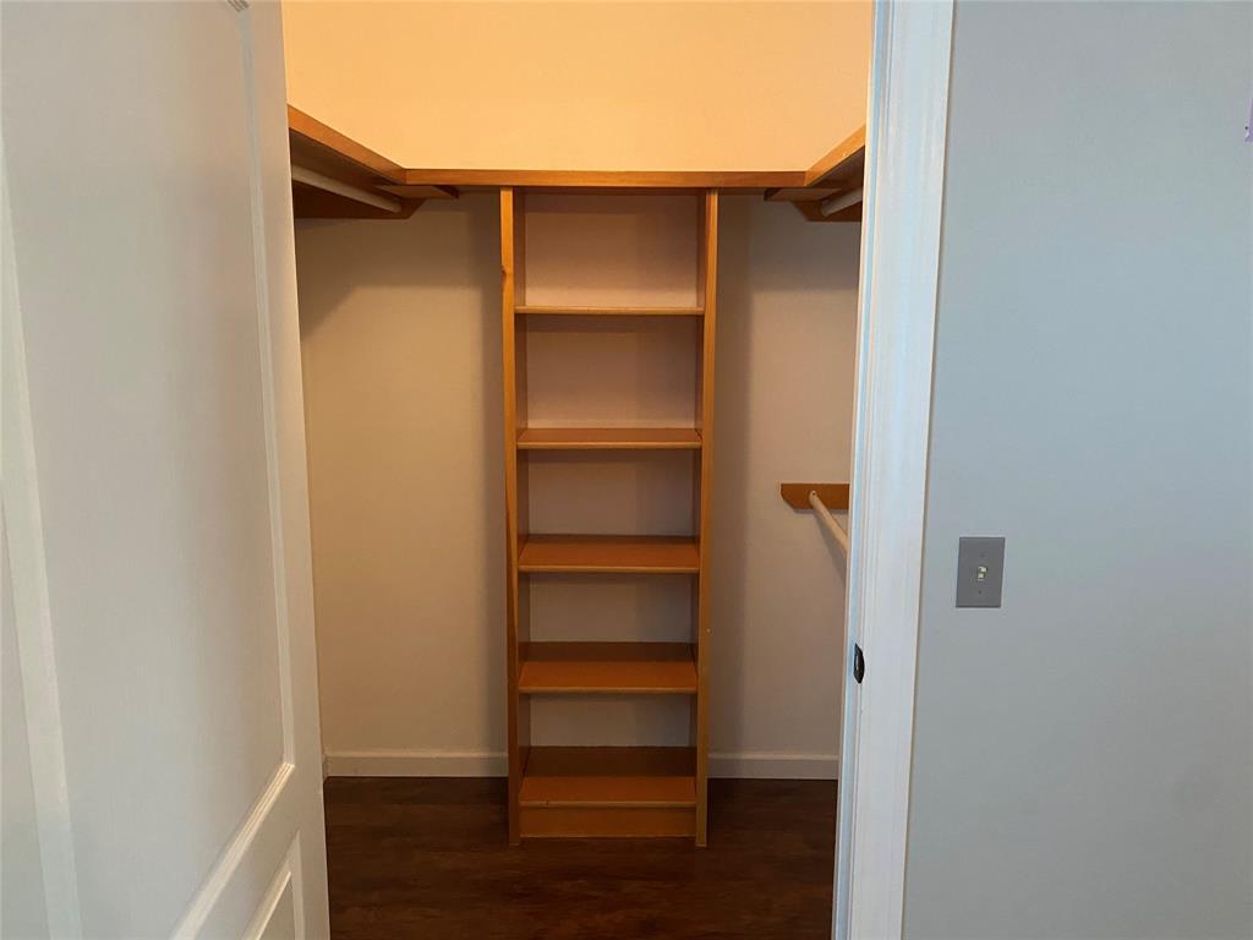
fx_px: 941
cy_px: 470
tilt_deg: -9.3
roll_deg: +0.8
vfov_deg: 53.1
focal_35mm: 26
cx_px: 626
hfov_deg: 67.3
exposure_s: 1/60
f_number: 1.8
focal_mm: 4.25
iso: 400
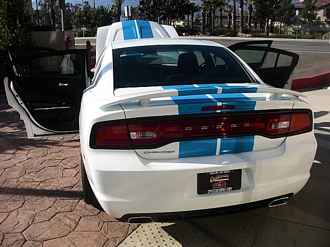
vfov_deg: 39.7
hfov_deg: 51.4
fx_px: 343
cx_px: 165
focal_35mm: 36
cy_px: 124
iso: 50
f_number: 7.9
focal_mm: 6.3
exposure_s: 1/160
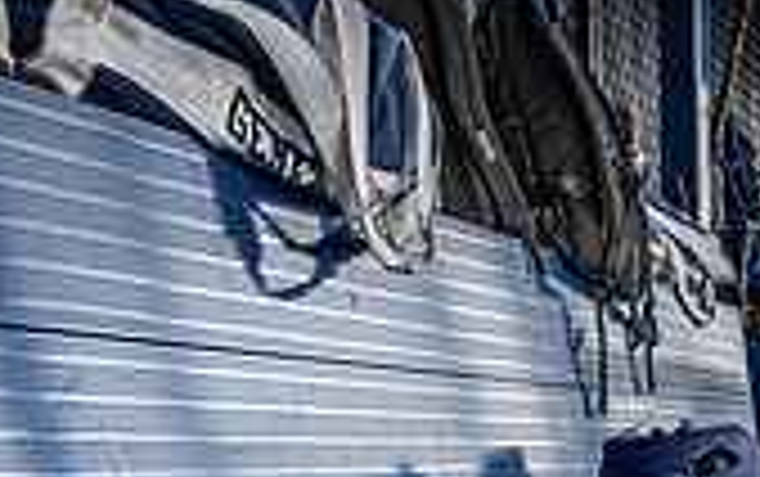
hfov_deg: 24.2
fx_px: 1742
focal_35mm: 84
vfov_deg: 14.1
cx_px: 612
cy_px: 821
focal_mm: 24
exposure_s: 1/320
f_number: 6.3
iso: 2200
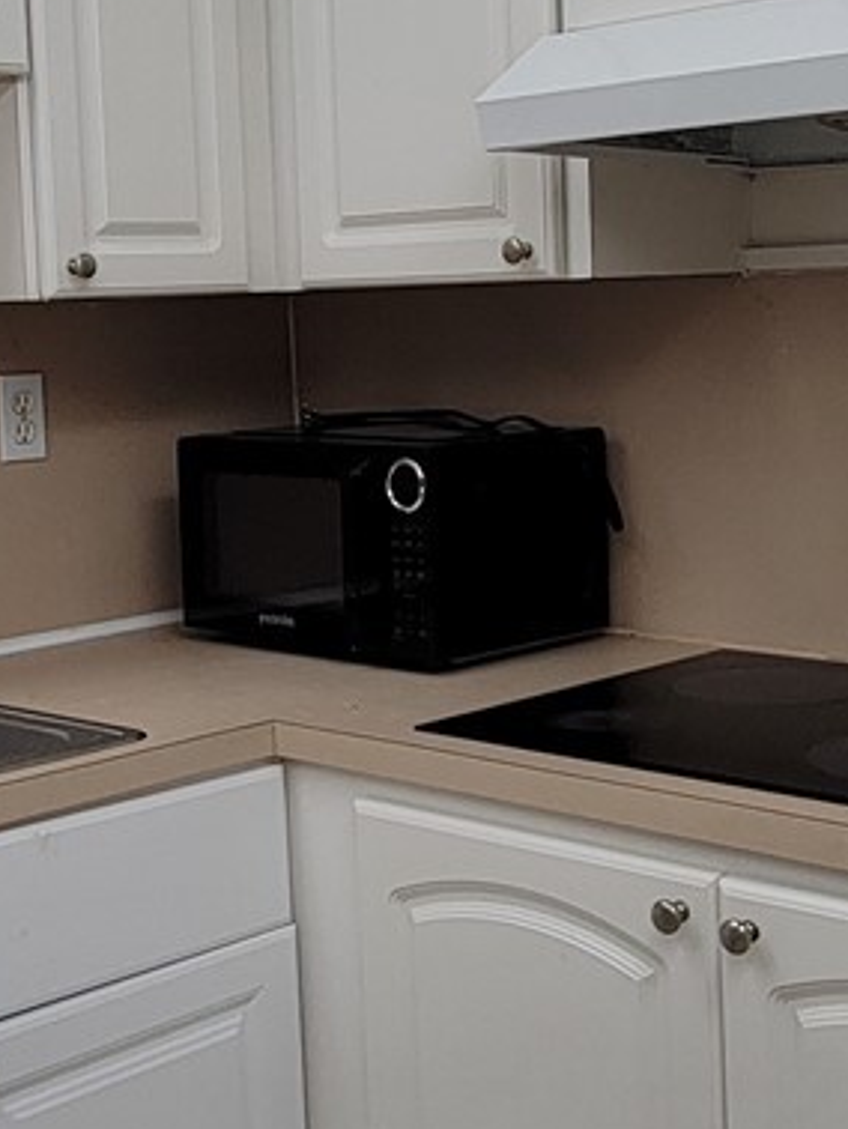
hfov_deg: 26.6
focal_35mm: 55
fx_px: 1794
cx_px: 439
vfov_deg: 34.7
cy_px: 406
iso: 100
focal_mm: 2.2
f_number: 2.2
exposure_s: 1/60
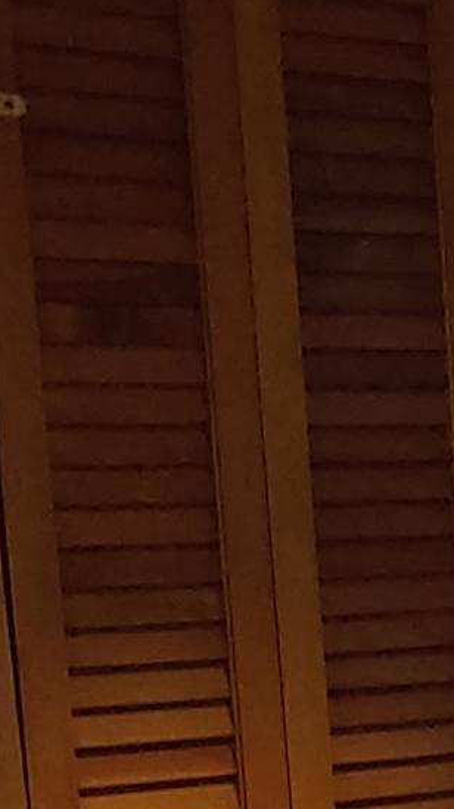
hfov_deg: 7.1
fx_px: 3191
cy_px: 1324
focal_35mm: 149
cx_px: 1428
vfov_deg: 13.3
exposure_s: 1/30
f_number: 1.5
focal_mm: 4.23
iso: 200
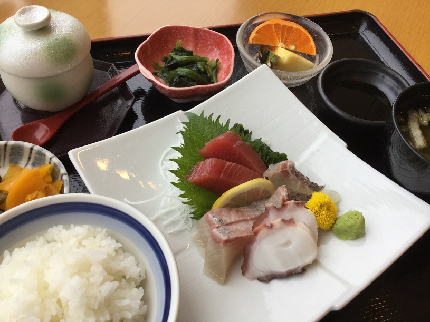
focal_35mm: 31
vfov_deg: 45.4
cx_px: 215
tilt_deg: -53.6
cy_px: 161
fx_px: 385
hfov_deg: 58.4
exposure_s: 1/120
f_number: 2.4
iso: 32
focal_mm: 3.3
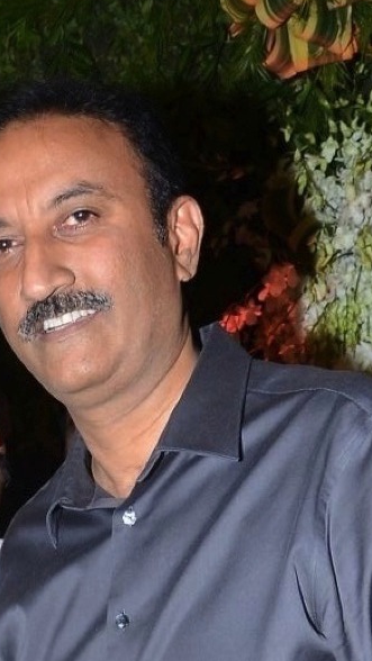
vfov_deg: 21.0
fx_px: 1525
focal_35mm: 87
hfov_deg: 13.7
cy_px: 965
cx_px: 17
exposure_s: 1/125
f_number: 8
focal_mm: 18
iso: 500
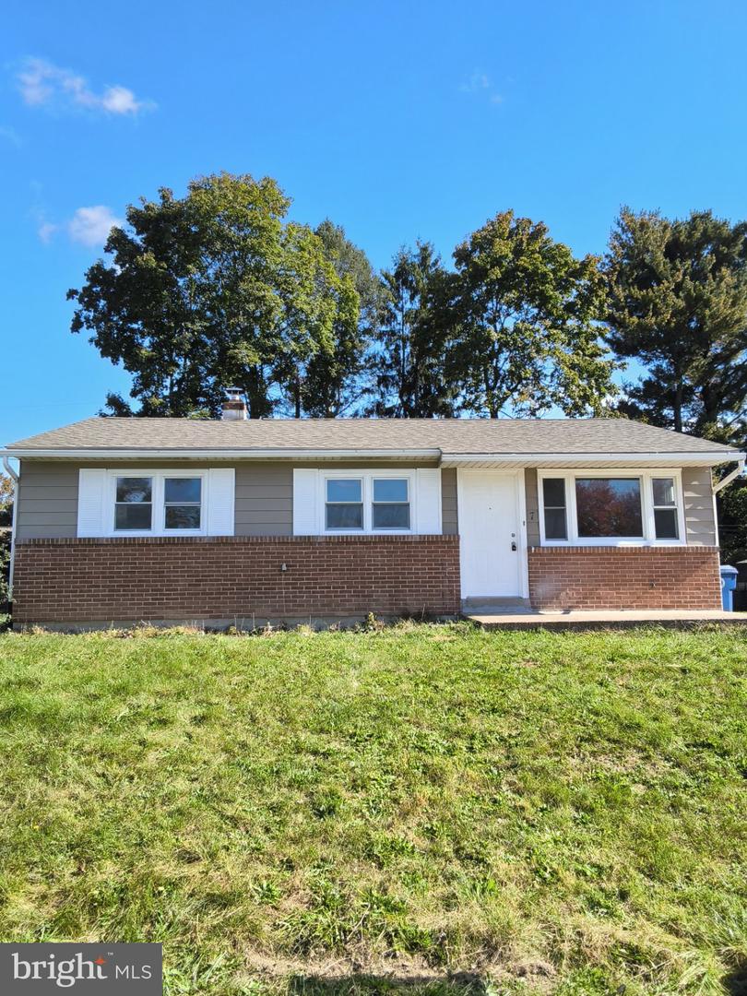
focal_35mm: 27
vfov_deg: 65.3
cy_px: 498
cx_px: 374
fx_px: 777
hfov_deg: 51.4
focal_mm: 2.87
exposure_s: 1/658
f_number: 2
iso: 32
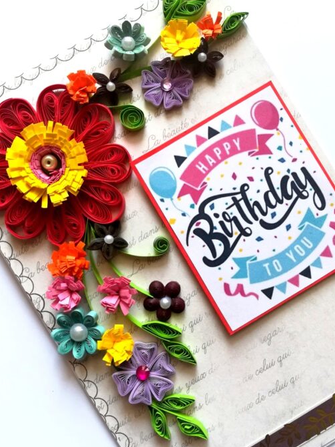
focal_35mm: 31
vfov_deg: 58.3
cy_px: 235
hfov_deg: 45.4
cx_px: 179
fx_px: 400
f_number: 2.2
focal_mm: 3.83
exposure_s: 1/100
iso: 100
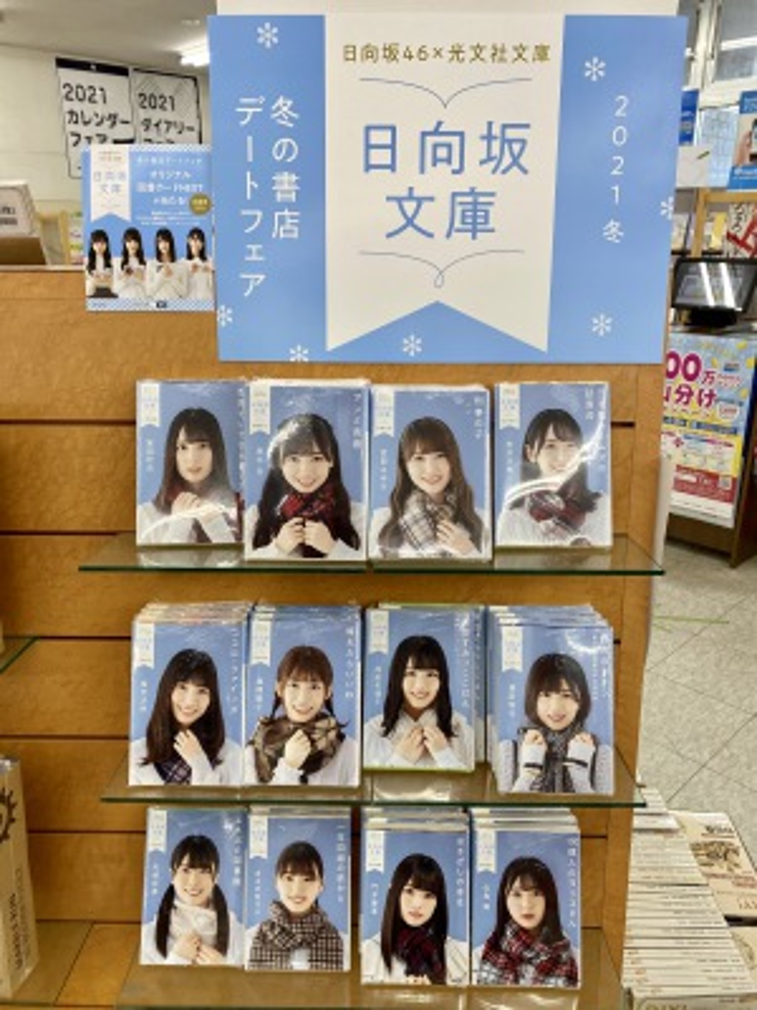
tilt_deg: -19.0
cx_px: 378
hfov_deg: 53.1
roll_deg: -0.5
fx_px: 758
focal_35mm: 26
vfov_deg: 67.3
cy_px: 505
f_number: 1.8
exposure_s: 1/100
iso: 64
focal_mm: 4.25
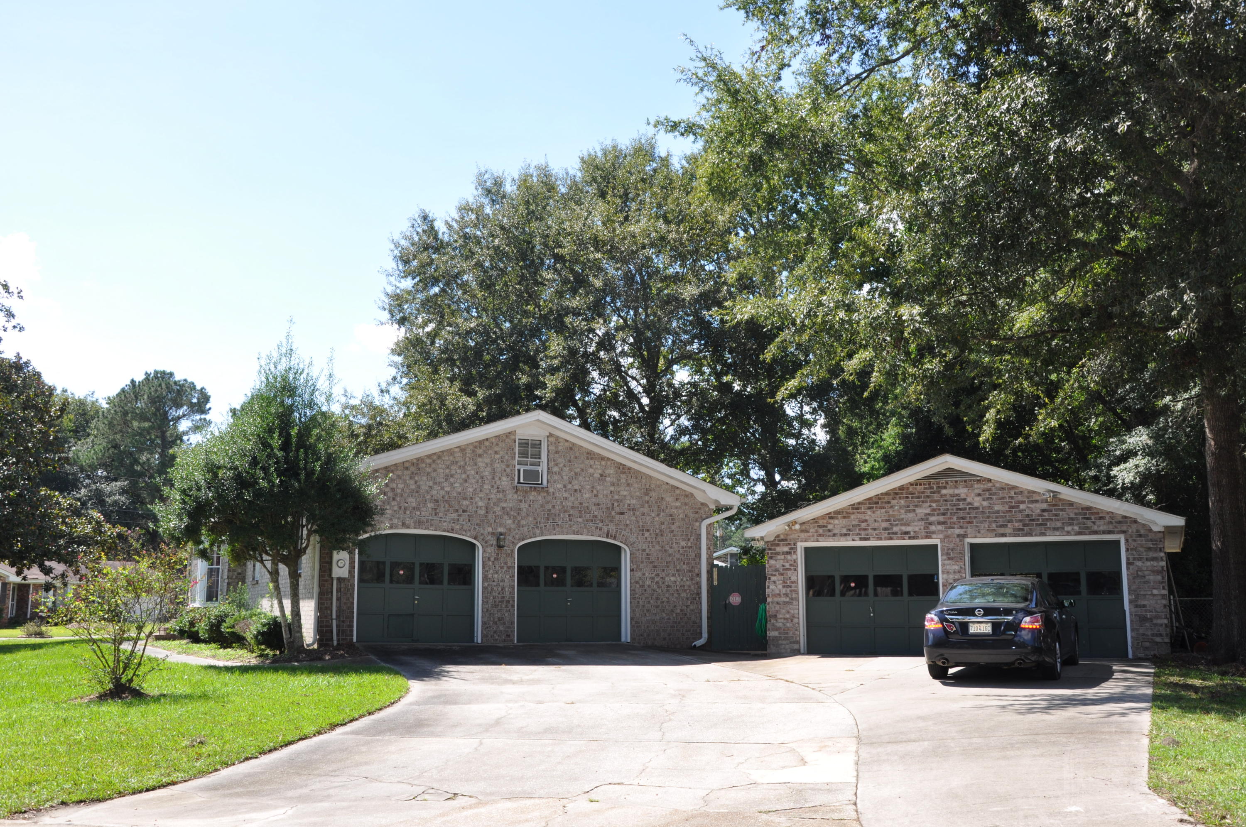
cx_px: 623
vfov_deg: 36.8
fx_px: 1244
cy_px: 414
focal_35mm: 36
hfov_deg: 53.2
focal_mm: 24
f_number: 9
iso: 200
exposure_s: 1/200
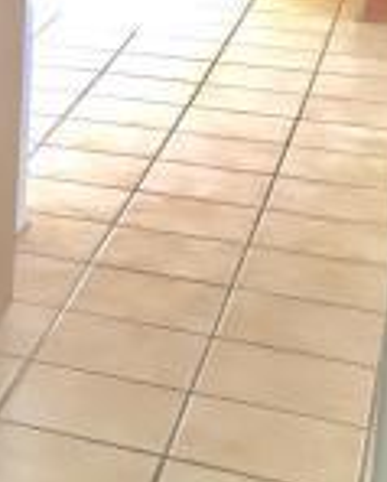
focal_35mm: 118
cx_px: -559
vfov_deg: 16.0
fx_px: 1684
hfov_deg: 11.0
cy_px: 23
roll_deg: +1.0
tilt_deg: -14.7
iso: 25
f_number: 1.8
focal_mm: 3.99
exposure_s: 1/30
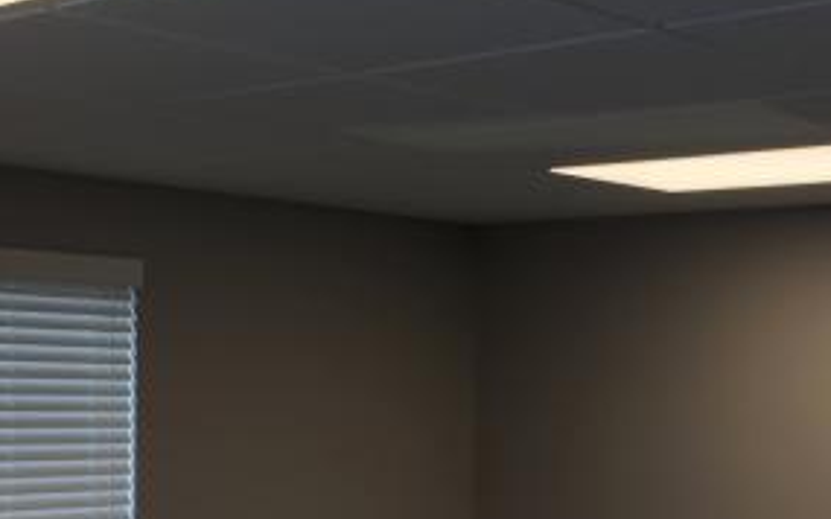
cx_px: 458
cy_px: 472
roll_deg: -1.0
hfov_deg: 29.8
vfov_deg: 18.5
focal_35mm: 69
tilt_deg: -3.7
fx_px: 1562
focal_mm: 4.15
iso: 25
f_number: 2.2
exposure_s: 1/60
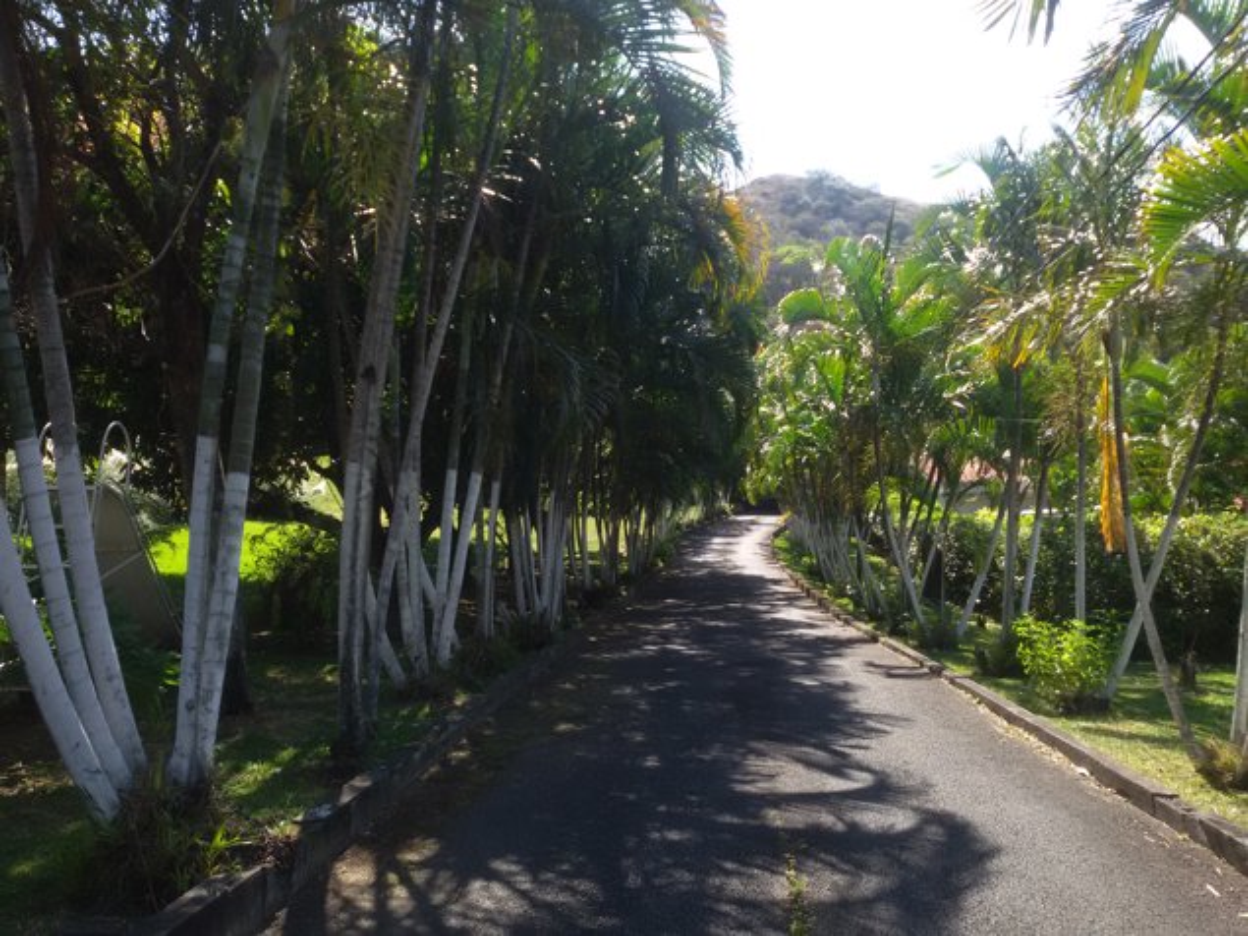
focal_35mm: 31
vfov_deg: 45.4
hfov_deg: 58.4
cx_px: 624
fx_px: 1117
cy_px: 468
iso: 40
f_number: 2.4
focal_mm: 2.93
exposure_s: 1/282
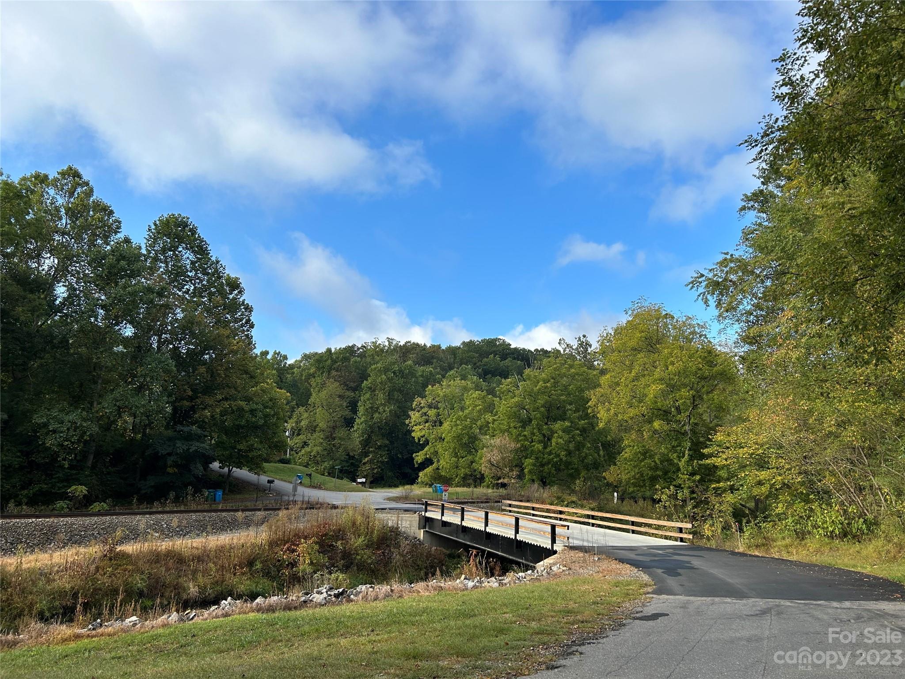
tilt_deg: +11.8
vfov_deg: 53.1
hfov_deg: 67.3
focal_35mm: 26
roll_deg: -1.1
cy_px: 340
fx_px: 680
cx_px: 452
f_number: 1.5
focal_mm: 5.7
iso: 50
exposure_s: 1/2571
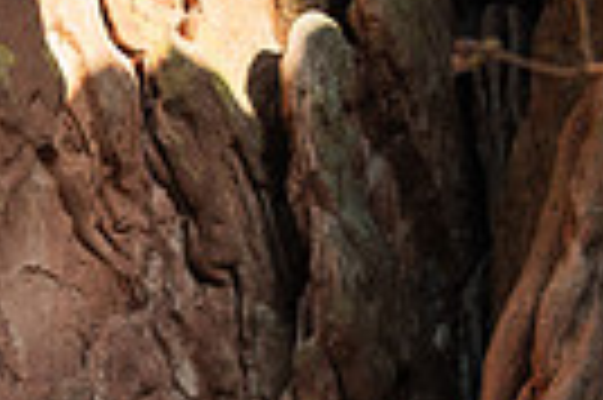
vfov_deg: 11.8
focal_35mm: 104
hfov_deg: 17.2
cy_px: 796
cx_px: -369
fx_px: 1740
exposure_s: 1/250
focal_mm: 24
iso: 160
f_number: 4
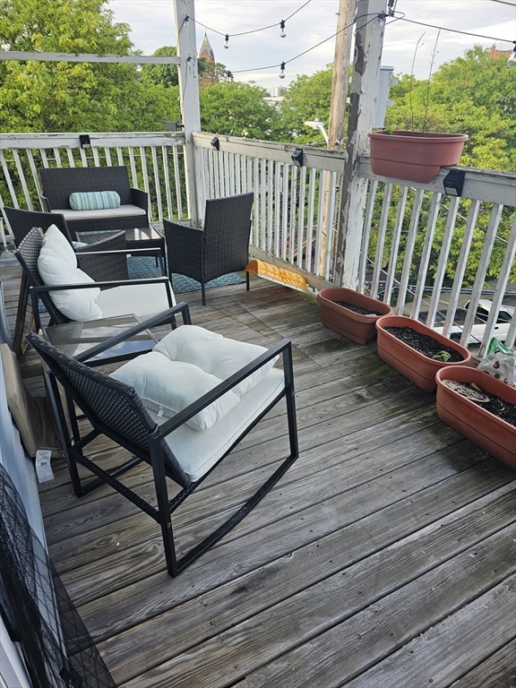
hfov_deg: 58.9
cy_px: 344
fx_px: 457
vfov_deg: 73.9
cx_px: 258
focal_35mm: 23
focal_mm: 6.3
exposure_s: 1/120
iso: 25
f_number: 1.7
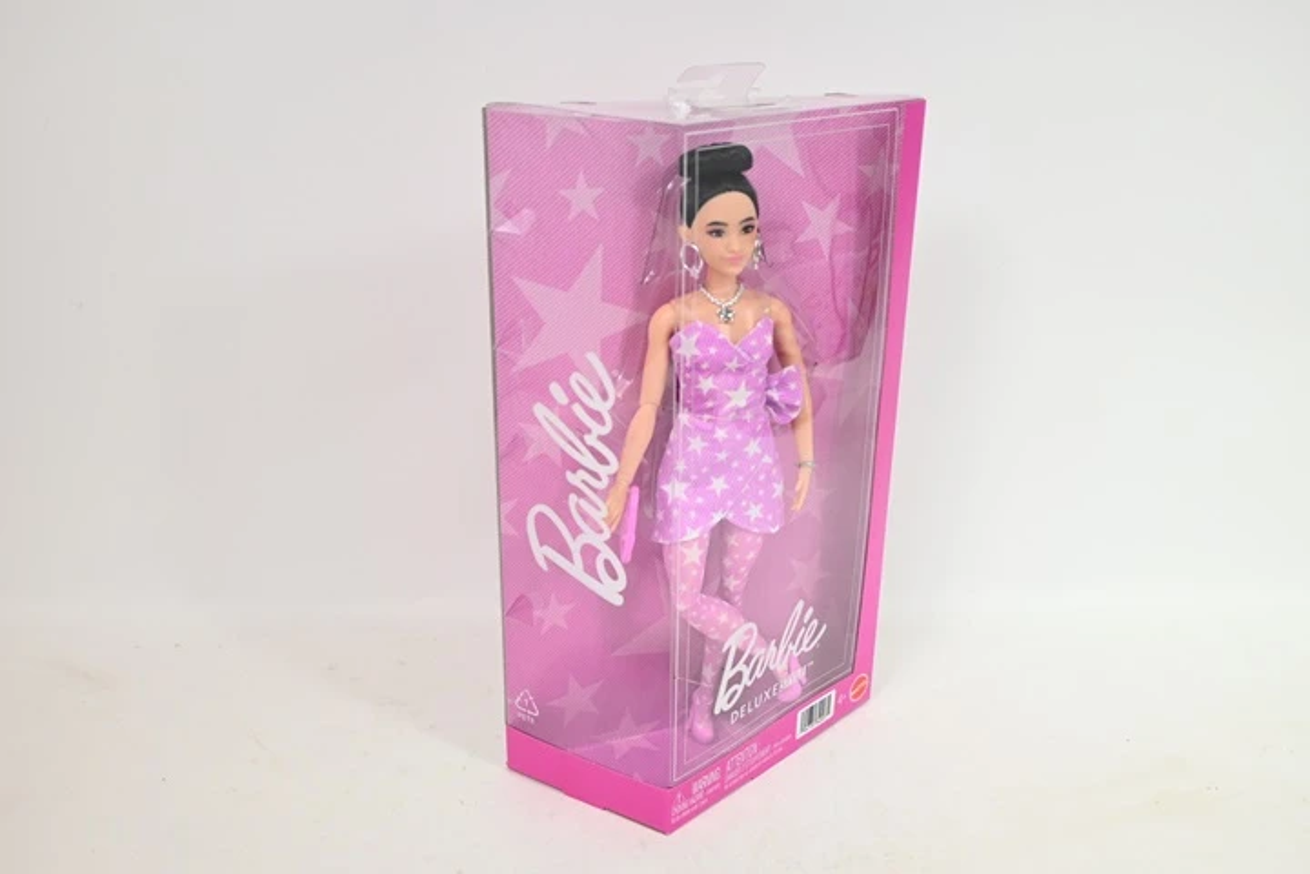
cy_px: 437
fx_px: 1228
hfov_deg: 56.1
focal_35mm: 34
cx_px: 655
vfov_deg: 39.1
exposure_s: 1/160
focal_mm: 22.5
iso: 400
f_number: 4
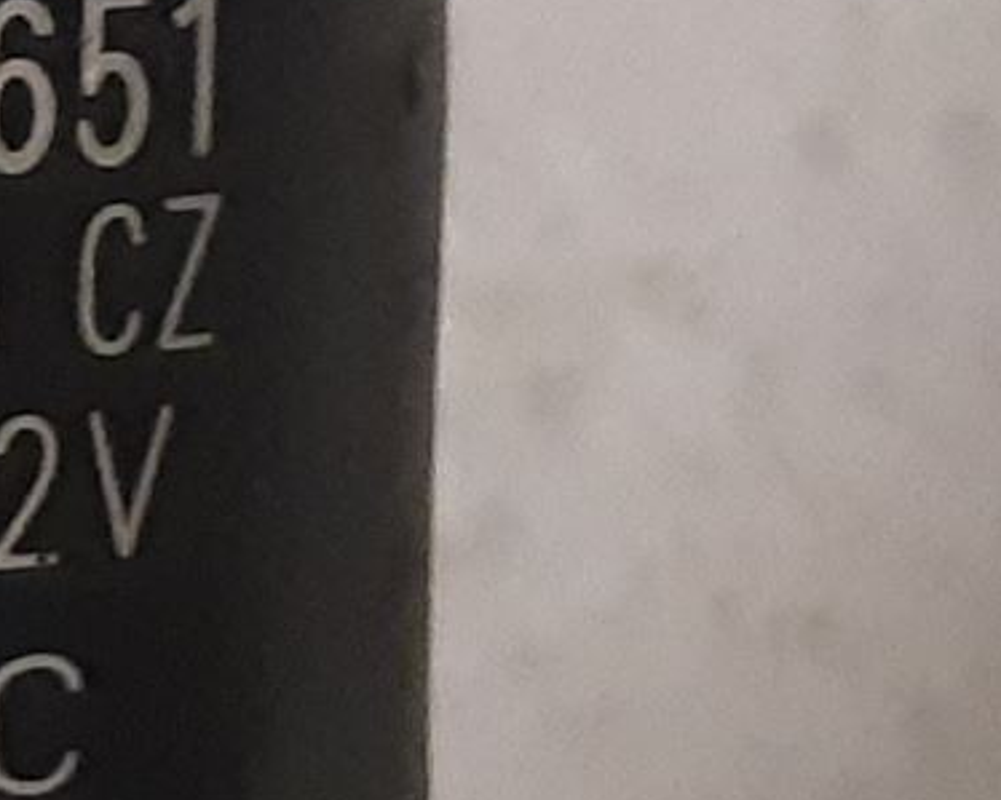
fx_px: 4117
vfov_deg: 11.1
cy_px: 217
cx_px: -573
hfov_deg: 13.0
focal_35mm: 139
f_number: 1.7
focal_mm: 3.93
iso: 250
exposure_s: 1/50
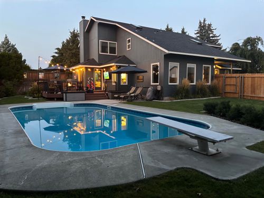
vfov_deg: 53.1
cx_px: 132
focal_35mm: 26
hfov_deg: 67.3
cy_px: 99
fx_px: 198
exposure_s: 1/30
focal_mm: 5.96
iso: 640
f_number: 1.6
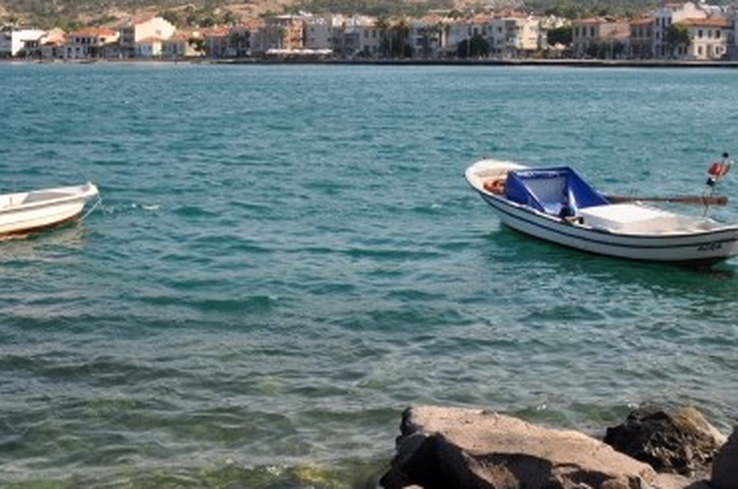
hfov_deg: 34.4
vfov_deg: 23.3
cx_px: 185
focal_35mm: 57
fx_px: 1164
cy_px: 73
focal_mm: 21
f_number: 13
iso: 200
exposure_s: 1/160
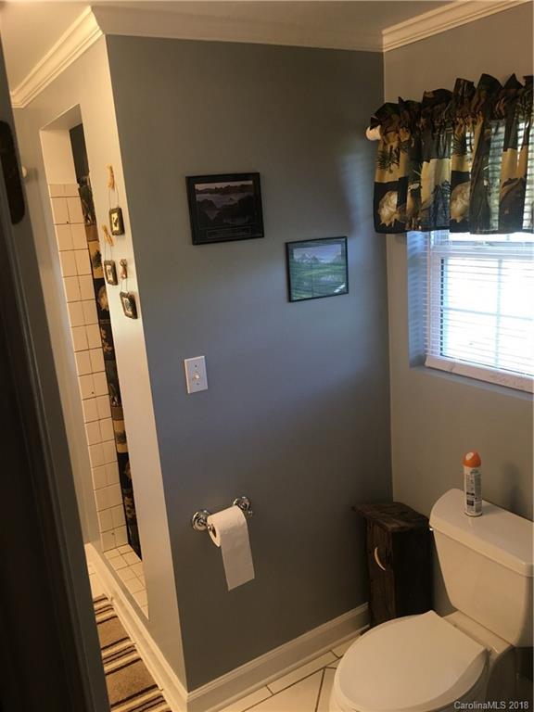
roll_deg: +3.6
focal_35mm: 29
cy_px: 356
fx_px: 596
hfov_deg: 48.2
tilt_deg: -11.9
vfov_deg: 61.7
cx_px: 267
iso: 32
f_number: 2.2
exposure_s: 1/15
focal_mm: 4.15
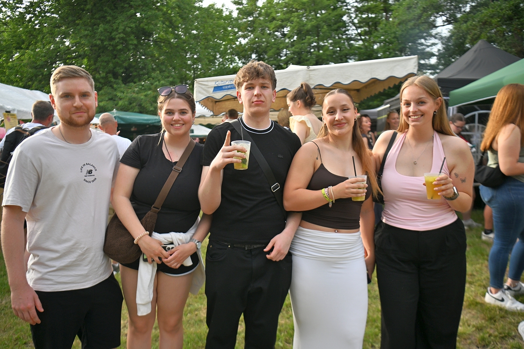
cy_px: 174
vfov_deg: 44.9
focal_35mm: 29
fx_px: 422
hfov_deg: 63.7
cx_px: 262
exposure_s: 1/1000
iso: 160
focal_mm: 29
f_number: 4.5
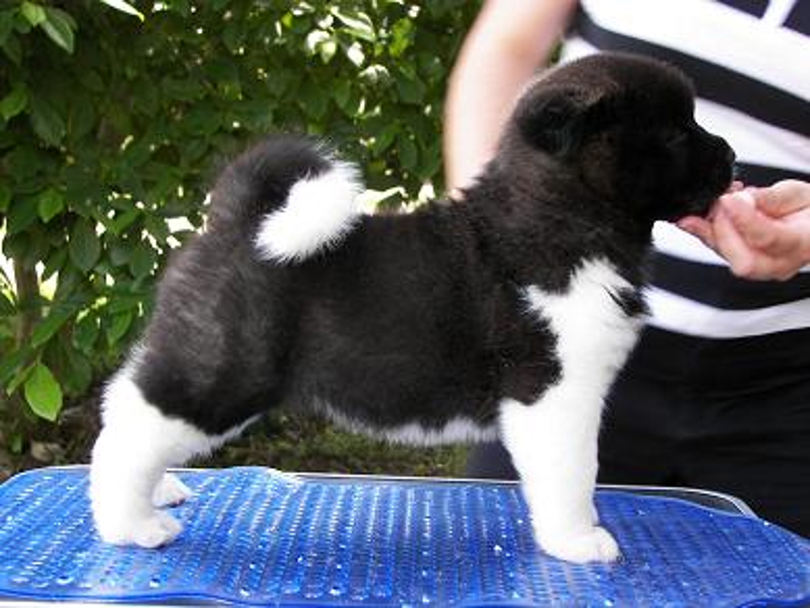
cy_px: 304
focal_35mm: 69
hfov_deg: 28.2
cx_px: 405
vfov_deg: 21.3
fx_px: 1615
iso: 50
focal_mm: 11.4
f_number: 2.8
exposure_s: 1/40
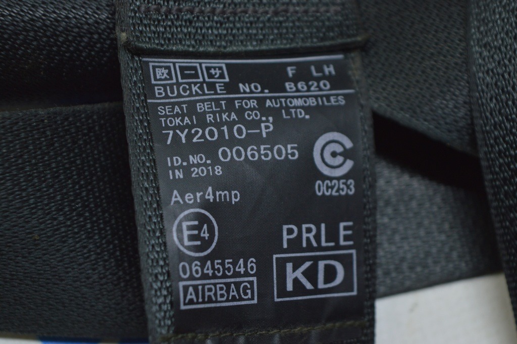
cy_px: 172
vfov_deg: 16.5
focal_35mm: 82
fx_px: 1184
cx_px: 258
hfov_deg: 24.6
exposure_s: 1/40
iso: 400
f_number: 5.6
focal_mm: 55
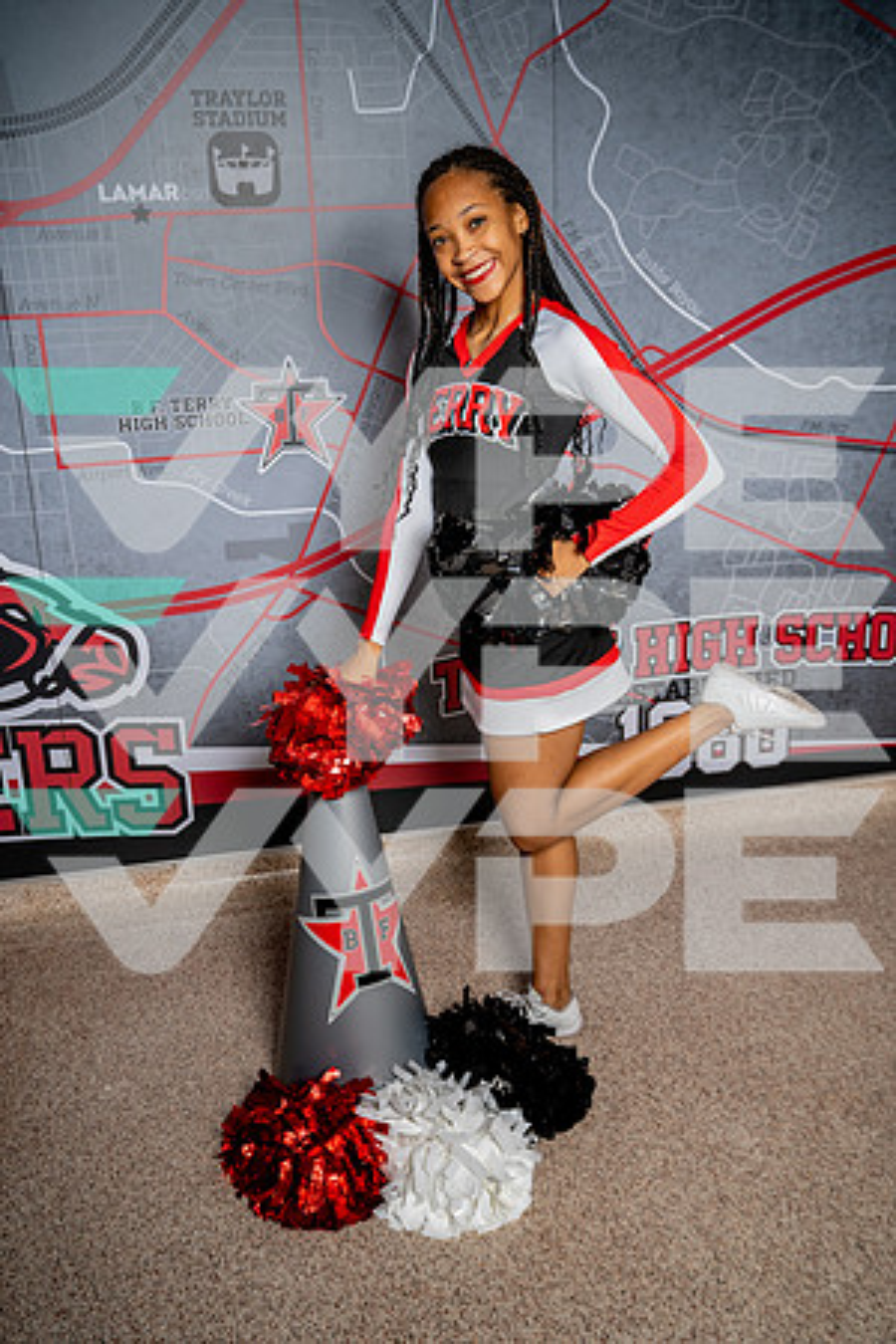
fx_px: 1195
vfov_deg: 58.7
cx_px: 448
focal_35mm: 32
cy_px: 672
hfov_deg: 41.1
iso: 100
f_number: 4.5
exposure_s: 1/250
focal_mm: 32
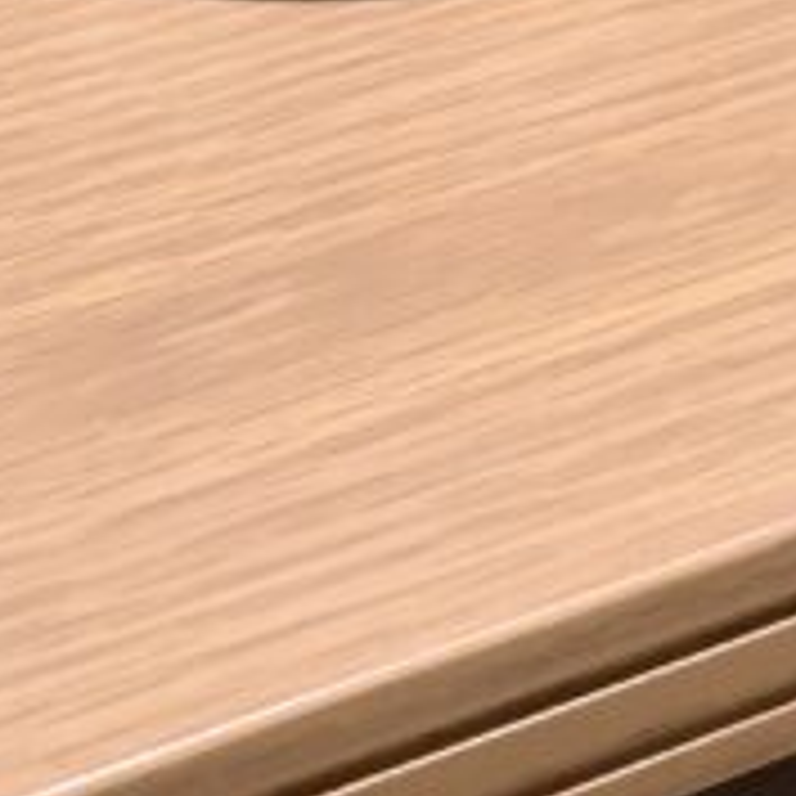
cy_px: -823
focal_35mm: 133
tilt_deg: -21.6
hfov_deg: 13.1
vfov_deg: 11.7
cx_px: 301
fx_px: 3460
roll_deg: +2.1
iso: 320
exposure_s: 1/60
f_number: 1.6
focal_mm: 5.96
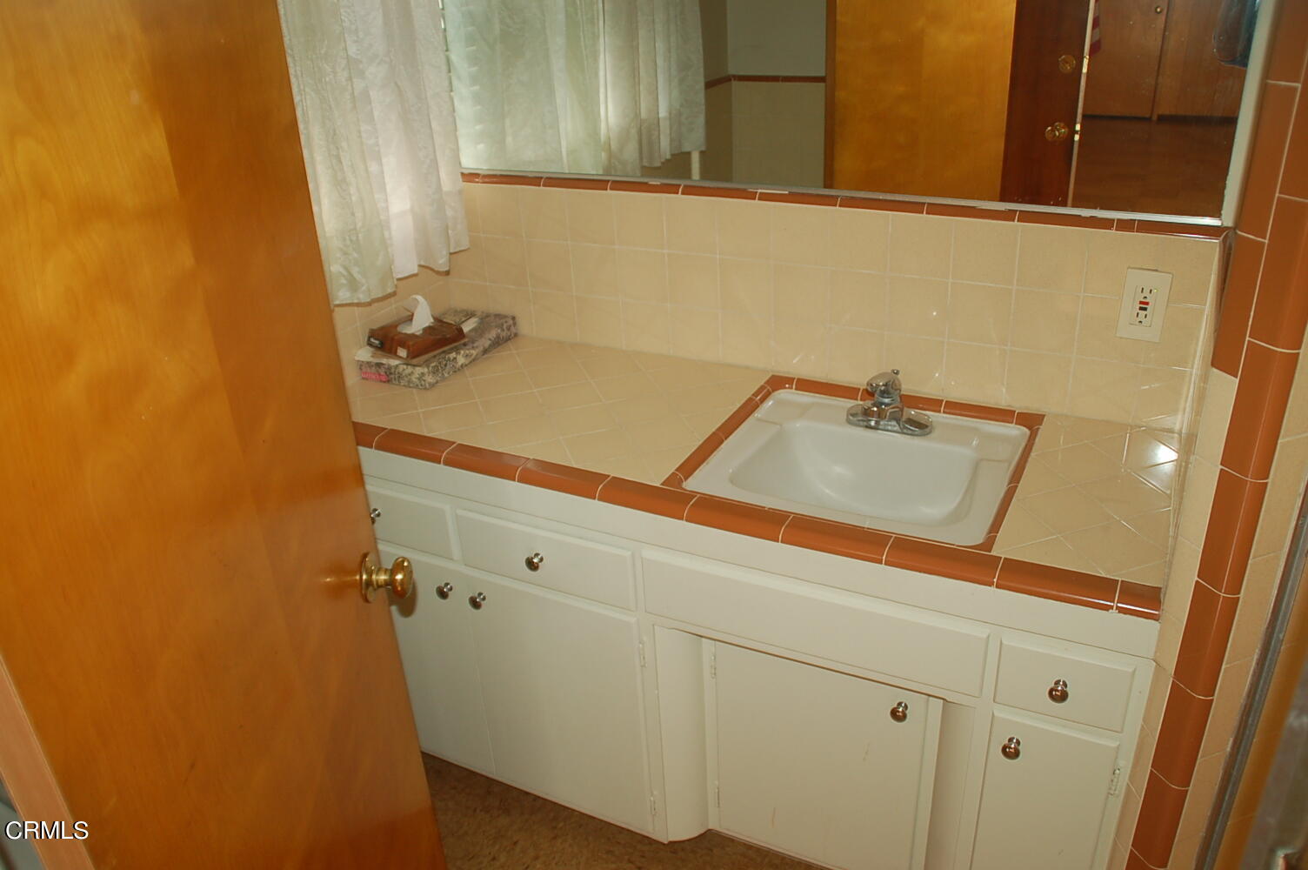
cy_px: 435
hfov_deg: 67.4
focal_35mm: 27
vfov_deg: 47.8
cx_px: 654
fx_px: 980
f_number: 3.5
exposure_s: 1/60
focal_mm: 18
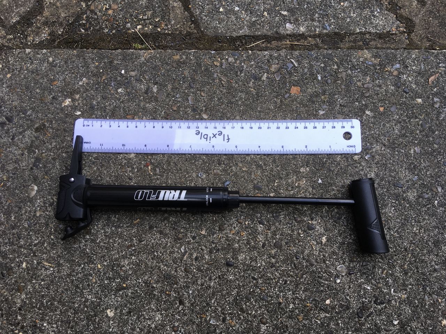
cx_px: 223
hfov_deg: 61.7
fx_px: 374
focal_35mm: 29
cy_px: 167
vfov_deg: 48.2
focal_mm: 4.15
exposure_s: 1/112
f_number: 2.2
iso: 25
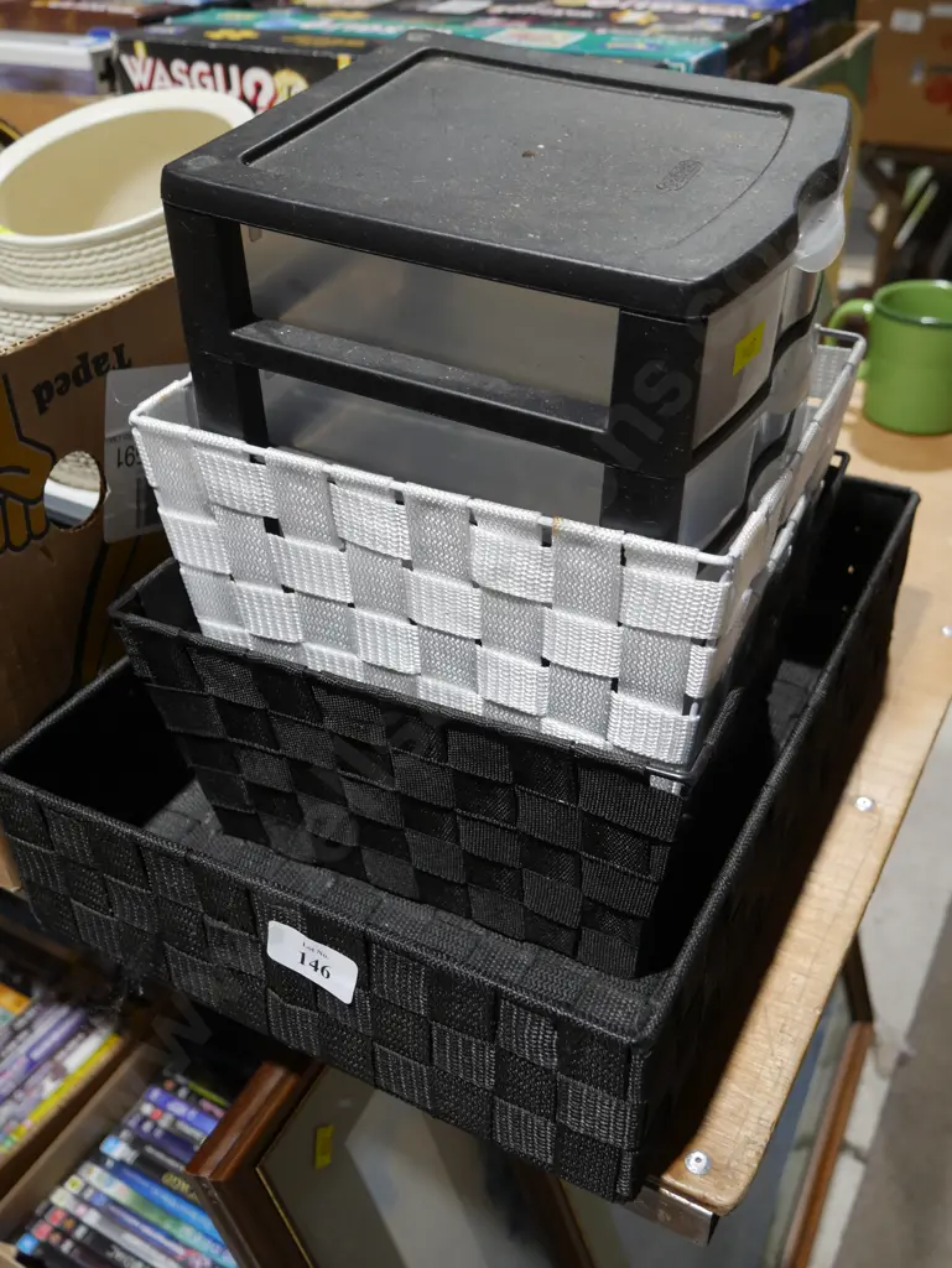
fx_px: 1246
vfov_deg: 53.9
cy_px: 634
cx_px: 476
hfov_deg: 41.8
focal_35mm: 34
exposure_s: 1/60
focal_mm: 17
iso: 320
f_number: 4
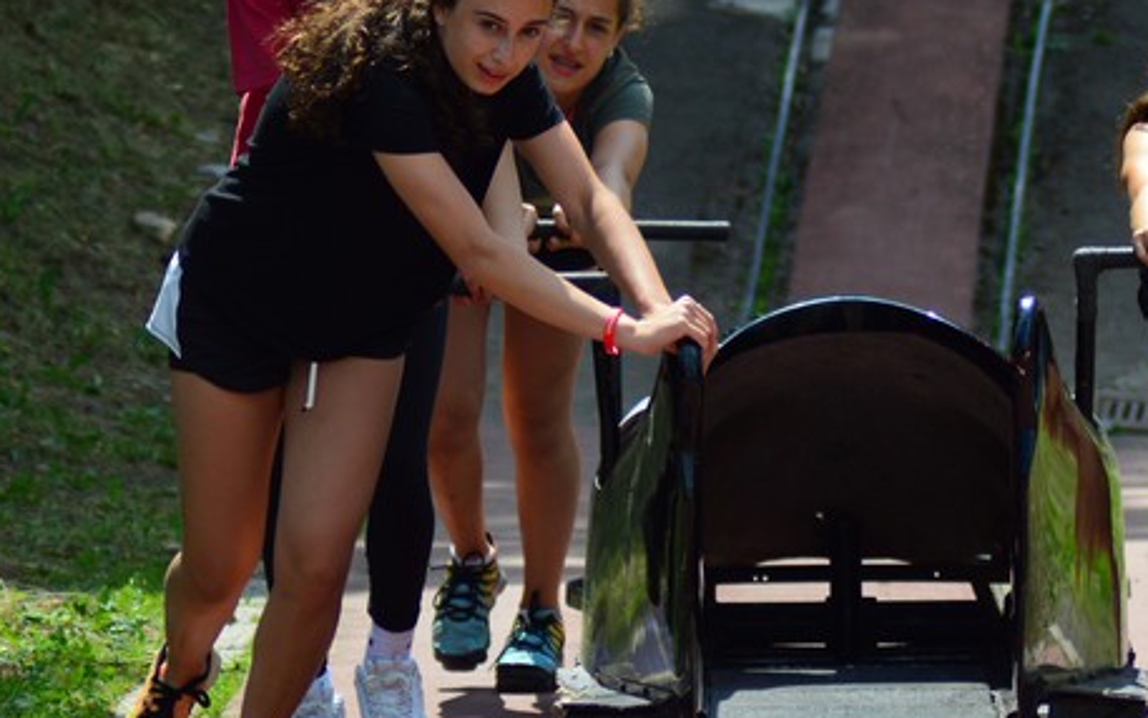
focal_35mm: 397
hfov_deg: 5.3
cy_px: 398
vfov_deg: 3.3
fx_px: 12425
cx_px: 814
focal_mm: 116
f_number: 4.2
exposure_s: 1/1600
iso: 200
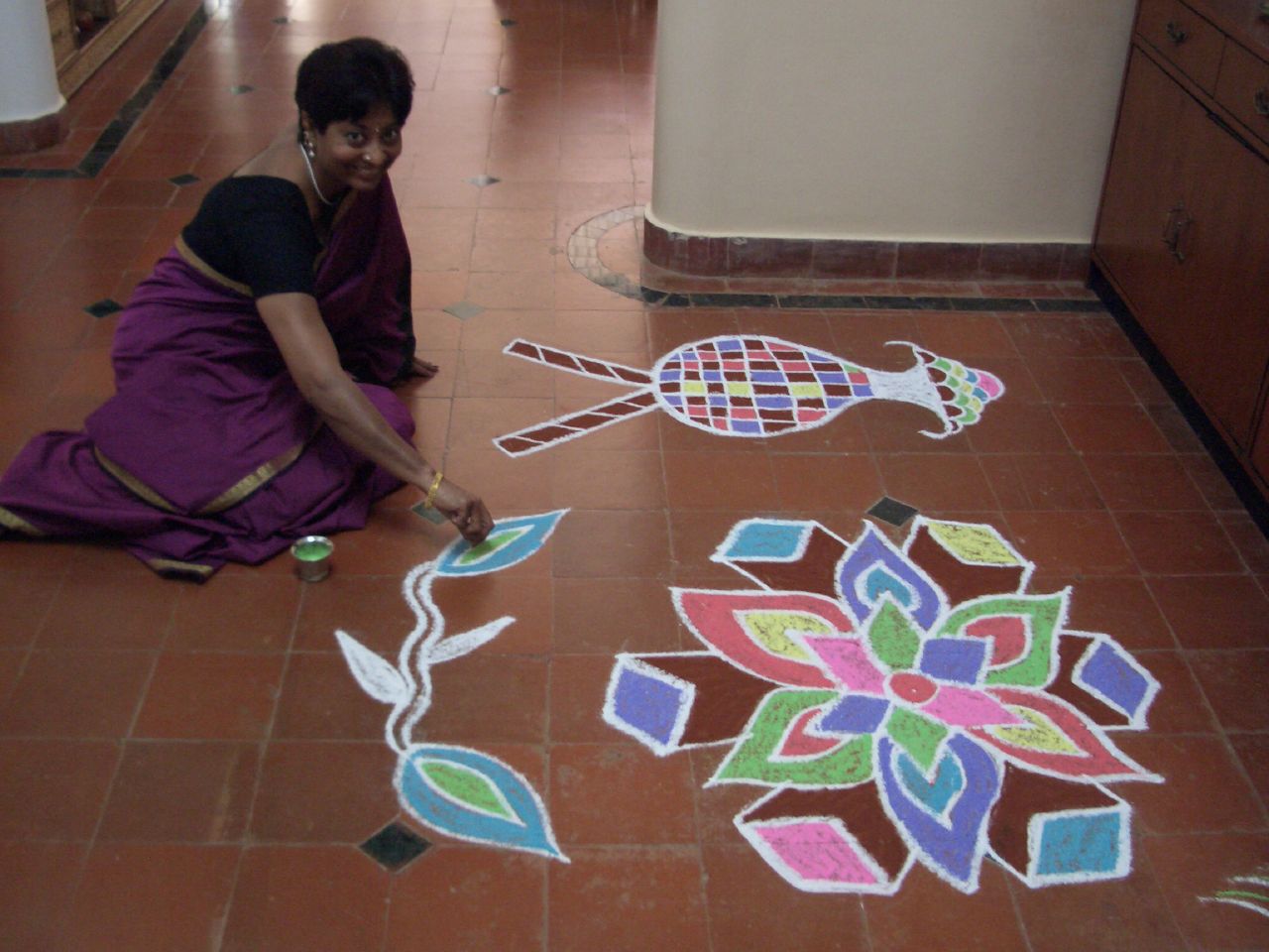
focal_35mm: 41
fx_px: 1503
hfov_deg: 45.8
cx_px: 634
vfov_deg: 35.1
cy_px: 476
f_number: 2.8
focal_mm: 6.8
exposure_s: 1/30
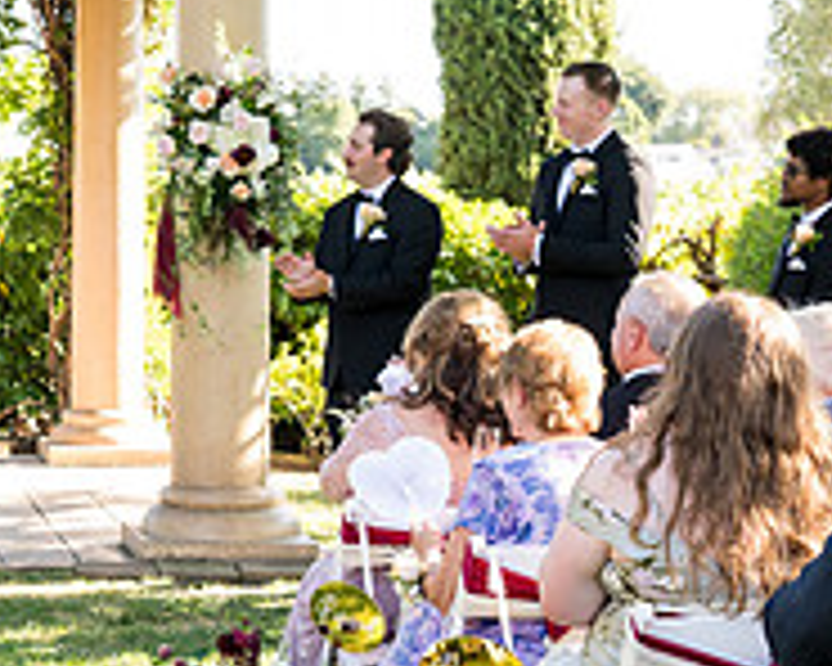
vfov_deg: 14.9
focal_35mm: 103
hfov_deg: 17.3
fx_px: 2536
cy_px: 367
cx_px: -306
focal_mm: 35
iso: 800
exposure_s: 1/400
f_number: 4
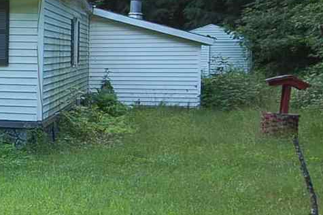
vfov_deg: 14.1
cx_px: -82
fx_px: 870
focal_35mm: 97
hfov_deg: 19.6
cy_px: 74
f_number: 4.5
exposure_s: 1/80
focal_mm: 24
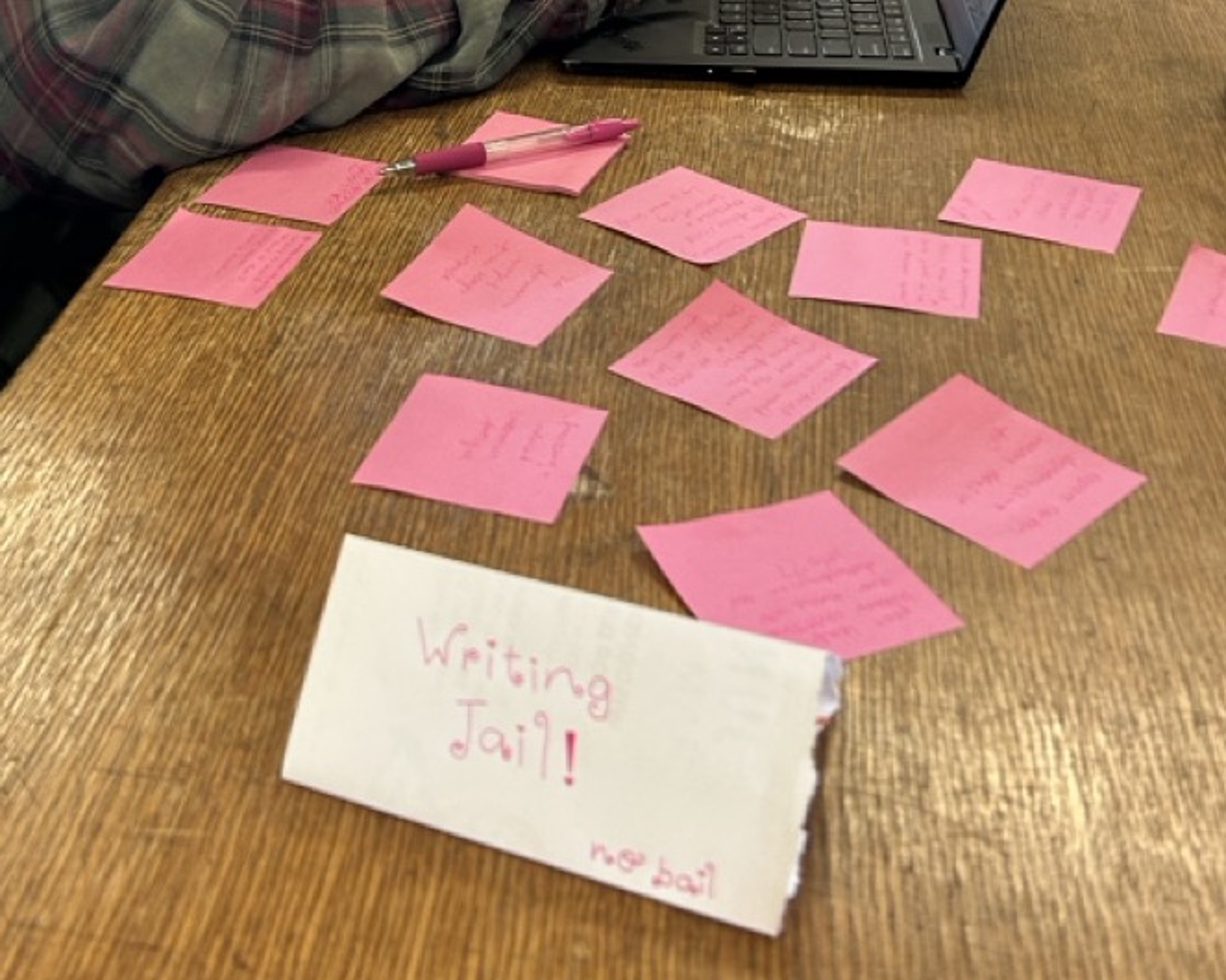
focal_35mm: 49
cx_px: 372
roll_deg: +2.8
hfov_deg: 37.5
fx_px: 1777
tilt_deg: -18.4
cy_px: -6
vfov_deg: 28.8
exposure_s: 1/120
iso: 125
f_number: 1.5
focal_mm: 5.7
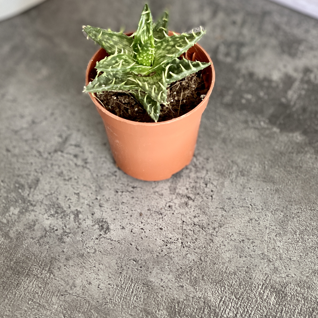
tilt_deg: -49.4
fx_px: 987
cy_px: 101
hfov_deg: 18.3
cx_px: 128
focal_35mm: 95
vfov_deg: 18.2
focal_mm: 7.5
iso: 250
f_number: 2.2
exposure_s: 1/71
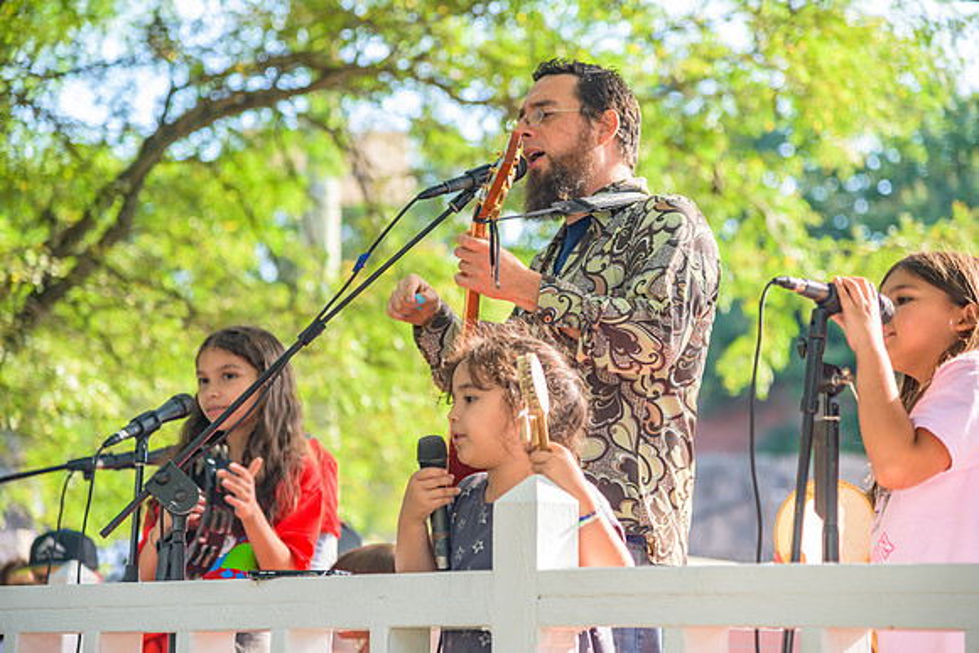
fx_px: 2992
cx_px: 490
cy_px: 326
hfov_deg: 18.6
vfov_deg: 12.5
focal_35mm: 110
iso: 360
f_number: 4
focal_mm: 110
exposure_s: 1/125
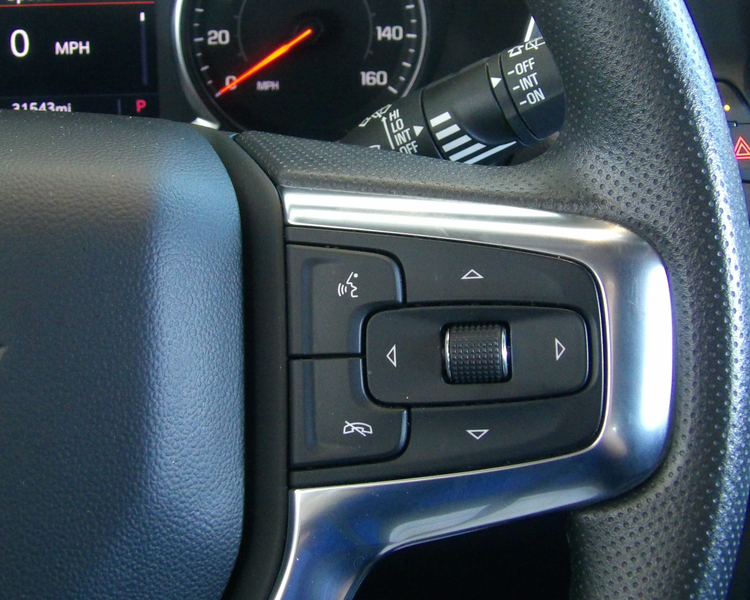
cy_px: 267
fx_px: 1354
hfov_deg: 31.0
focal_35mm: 61
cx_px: 376
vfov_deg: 25.0
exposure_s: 1/20
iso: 680
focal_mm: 8.2
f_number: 3.8
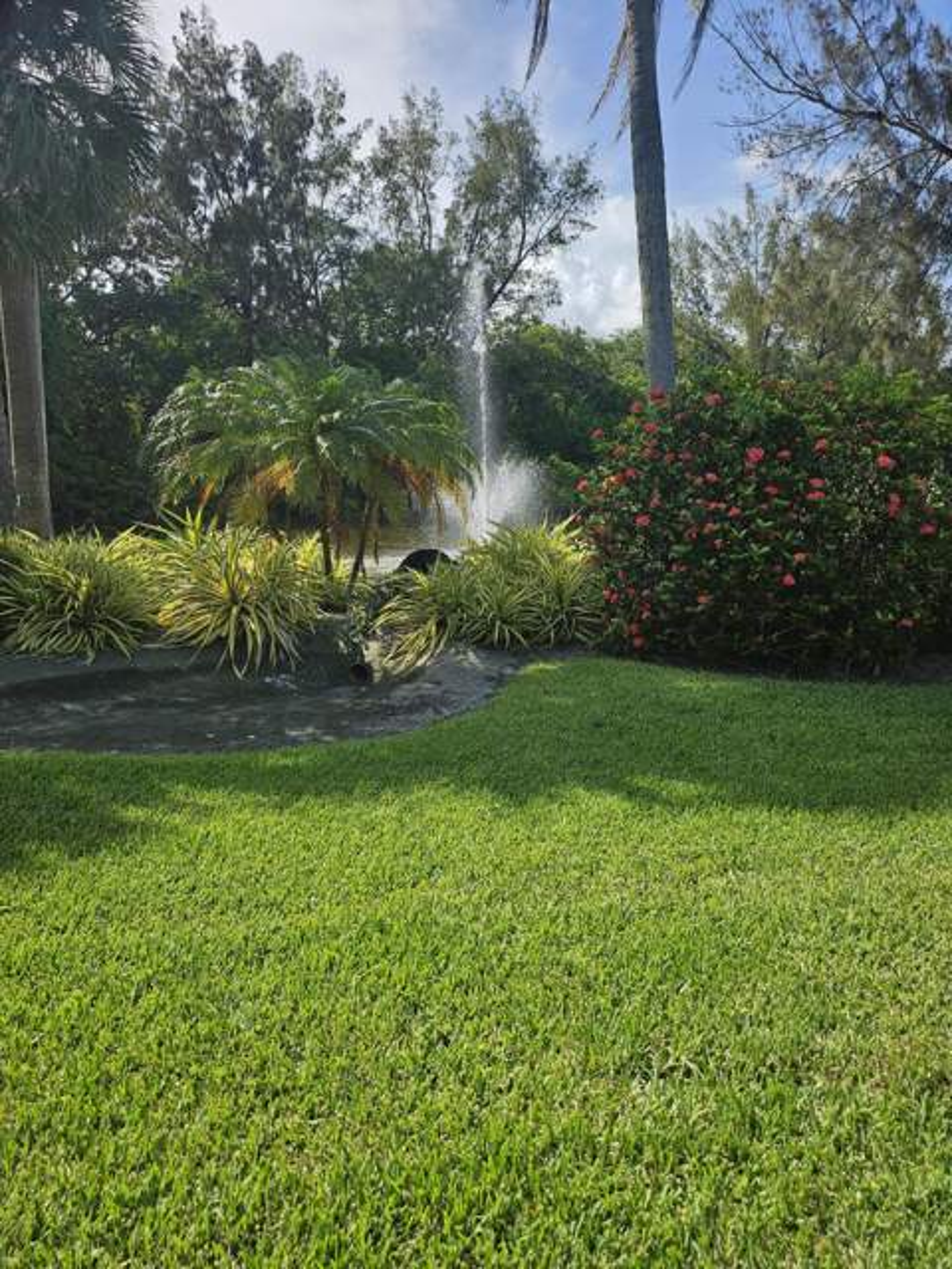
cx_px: 476
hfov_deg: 56.8
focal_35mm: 24
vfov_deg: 71.6
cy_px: 634
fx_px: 880
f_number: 1.8
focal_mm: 5
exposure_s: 1/3067
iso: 50
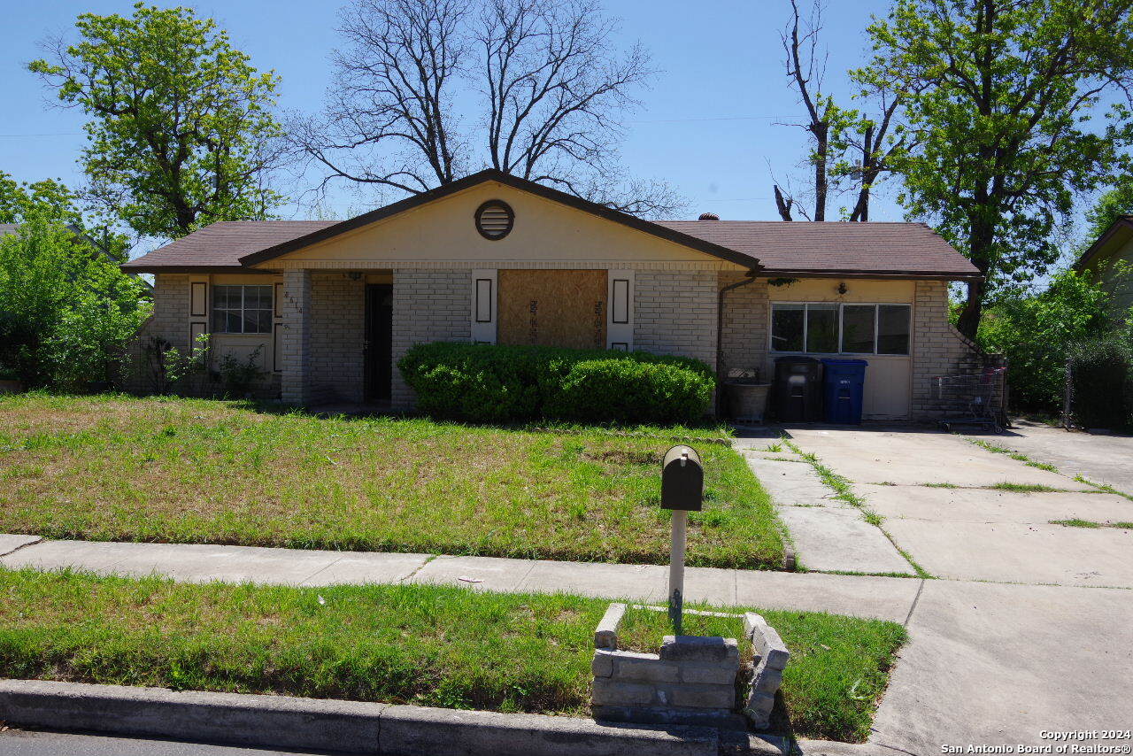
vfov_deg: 42.3
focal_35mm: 31
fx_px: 976
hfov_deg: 60.3
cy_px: 378
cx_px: 566
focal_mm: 21
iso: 200
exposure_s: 1/160
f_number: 11
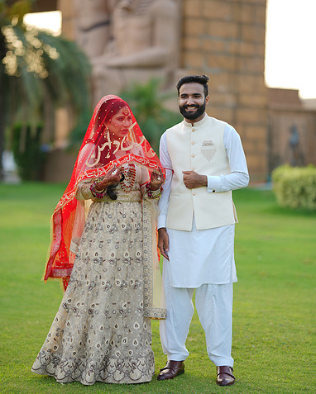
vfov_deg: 19.8
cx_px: 159
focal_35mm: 97
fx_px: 1133
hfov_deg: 15.9
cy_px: 191
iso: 50
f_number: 1.4
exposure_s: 1/500
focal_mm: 85
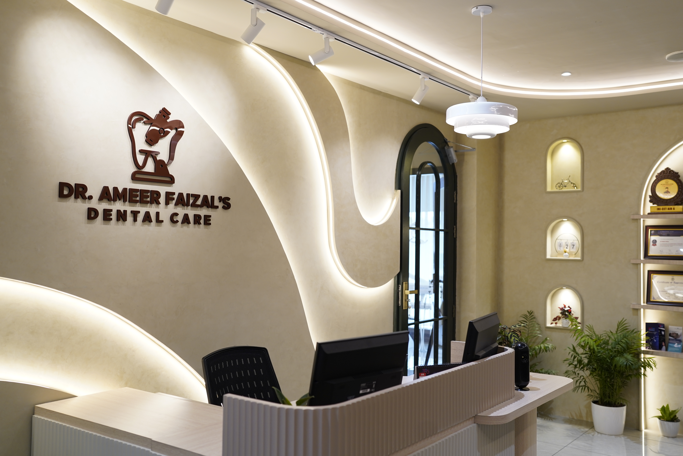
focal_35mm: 35
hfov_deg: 54.4
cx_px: 342
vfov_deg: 37.9
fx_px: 664
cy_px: 228
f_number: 2.8
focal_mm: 35
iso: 400
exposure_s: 1/100
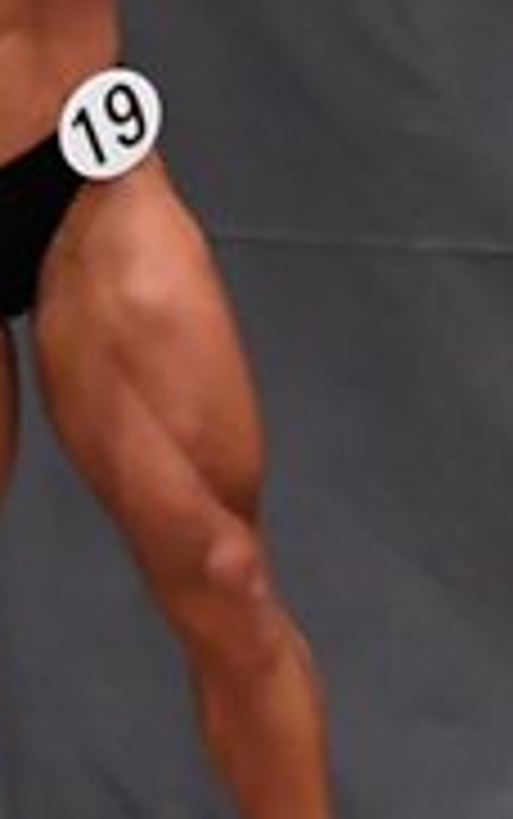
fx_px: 19520
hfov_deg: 1.5
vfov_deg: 2.4
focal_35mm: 874
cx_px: -34
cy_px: 144
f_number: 5.6
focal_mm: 135
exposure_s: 1/400
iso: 6400
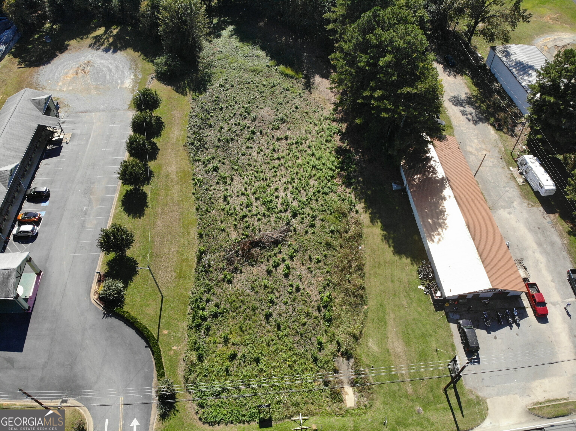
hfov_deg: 71.6
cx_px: 288
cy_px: 216
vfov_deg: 56.8
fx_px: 399
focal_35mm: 24
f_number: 2.8
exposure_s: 1/485
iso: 100
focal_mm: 4.5
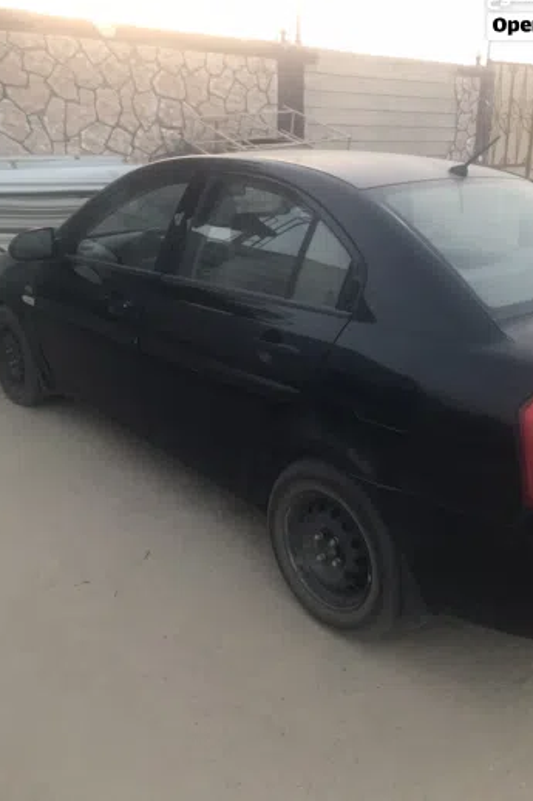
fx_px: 667
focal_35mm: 30
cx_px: 297
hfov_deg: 43.5
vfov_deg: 61.9
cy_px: 390
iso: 25
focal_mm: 3.99
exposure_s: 1/33
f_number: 1.8
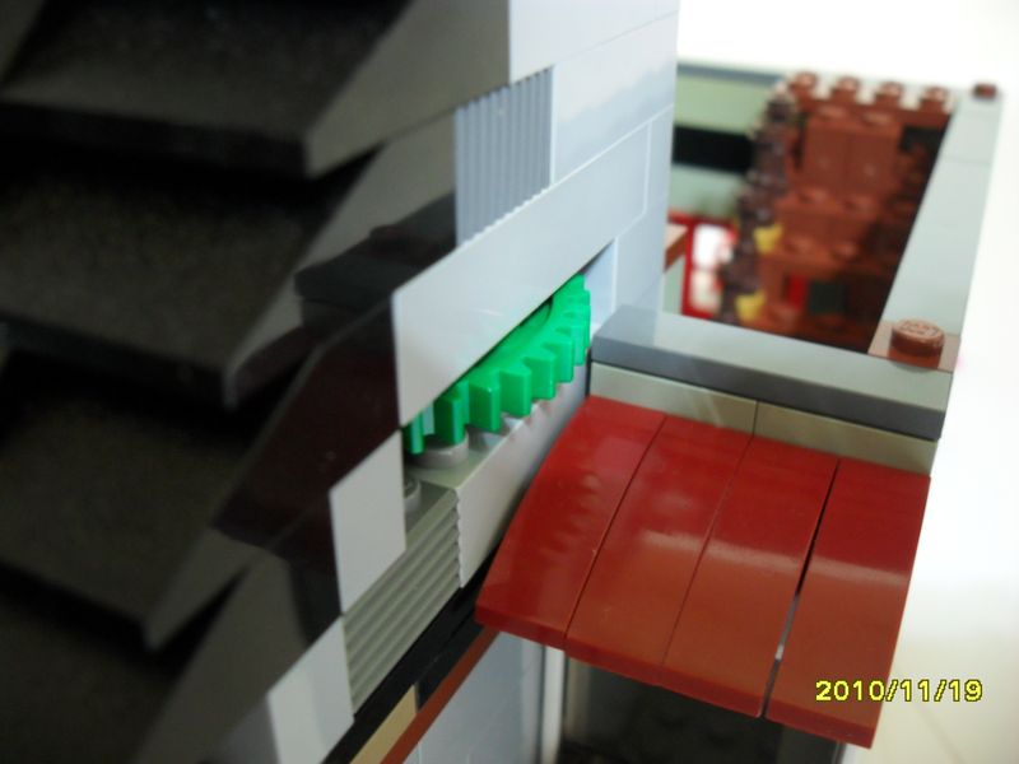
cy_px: 382
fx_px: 1030
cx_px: 510
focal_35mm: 35
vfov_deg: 40.7
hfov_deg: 52.6
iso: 200
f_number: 2.8
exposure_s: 1/2
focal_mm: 6.2
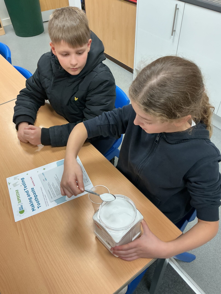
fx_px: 247
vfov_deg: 61.7
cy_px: 147
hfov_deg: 48.2
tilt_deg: -45.8
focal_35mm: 29
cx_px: 110
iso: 125
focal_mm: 3
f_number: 1.8
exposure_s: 1/60
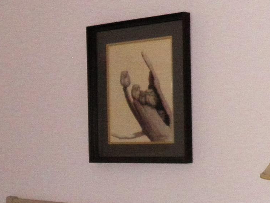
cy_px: 173
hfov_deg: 20.0
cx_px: 26
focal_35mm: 96
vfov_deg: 15.3
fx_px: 749
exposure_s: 1/30
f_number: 3.3
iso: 160
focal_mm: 4.3
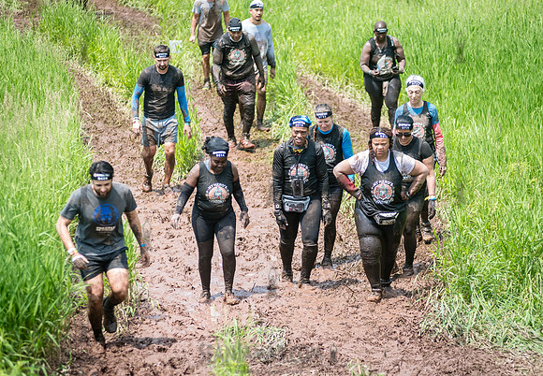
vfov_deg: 7.7
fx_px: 2792
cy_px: 215
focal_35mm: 183
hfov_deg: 11.1
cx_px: 322
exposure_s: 1/4000
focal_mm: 155
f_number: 3.2
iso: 1000
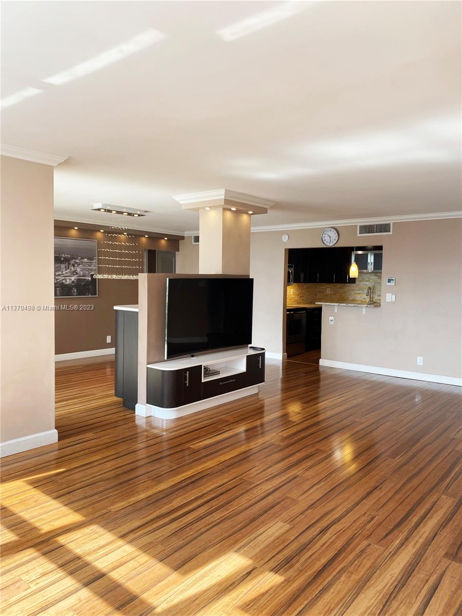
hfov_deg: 53.1
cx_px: 231
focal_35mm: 26
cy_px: 308
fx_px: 463
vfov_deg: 67.3
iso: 40
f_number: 1.8
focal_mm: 4.25
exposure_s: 1/121
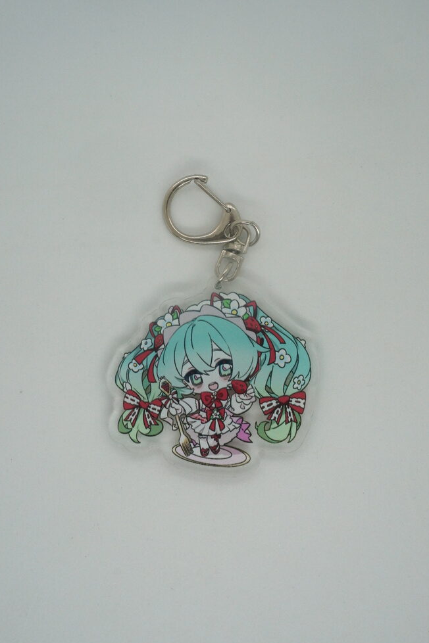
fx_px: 849
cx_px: 213
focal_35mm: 48
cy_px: 318
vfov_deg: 41.5
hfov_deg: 28.4
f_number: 13
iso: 2000
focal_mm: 31
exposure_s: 1/60
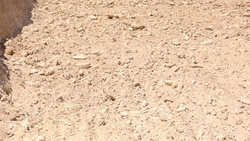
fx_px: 862
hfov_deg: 16.3
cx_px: 28
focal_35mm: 130
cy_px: -40
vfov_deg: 9.2
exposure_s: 1/3200
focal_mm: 37.6
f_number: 4
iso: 320
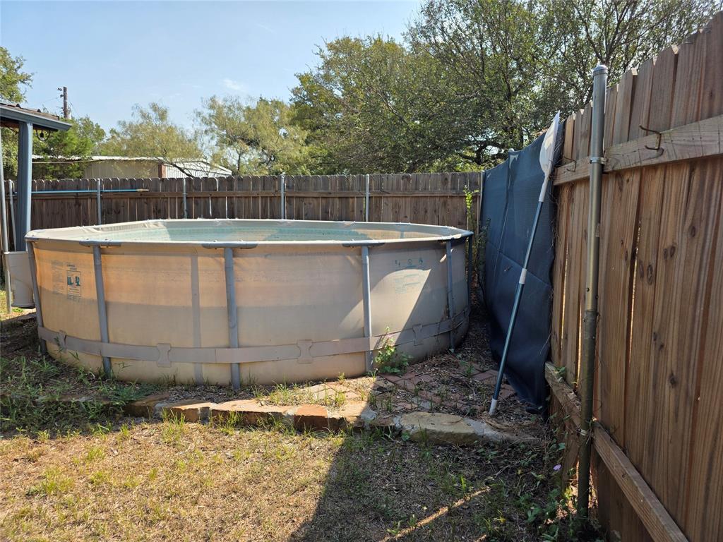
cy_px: 271
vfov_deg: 58.9
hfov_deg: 73.9
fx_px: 480
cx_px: 362
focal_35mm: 23
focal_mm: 6.3
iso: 80
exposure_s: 1/3009
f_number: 1.7
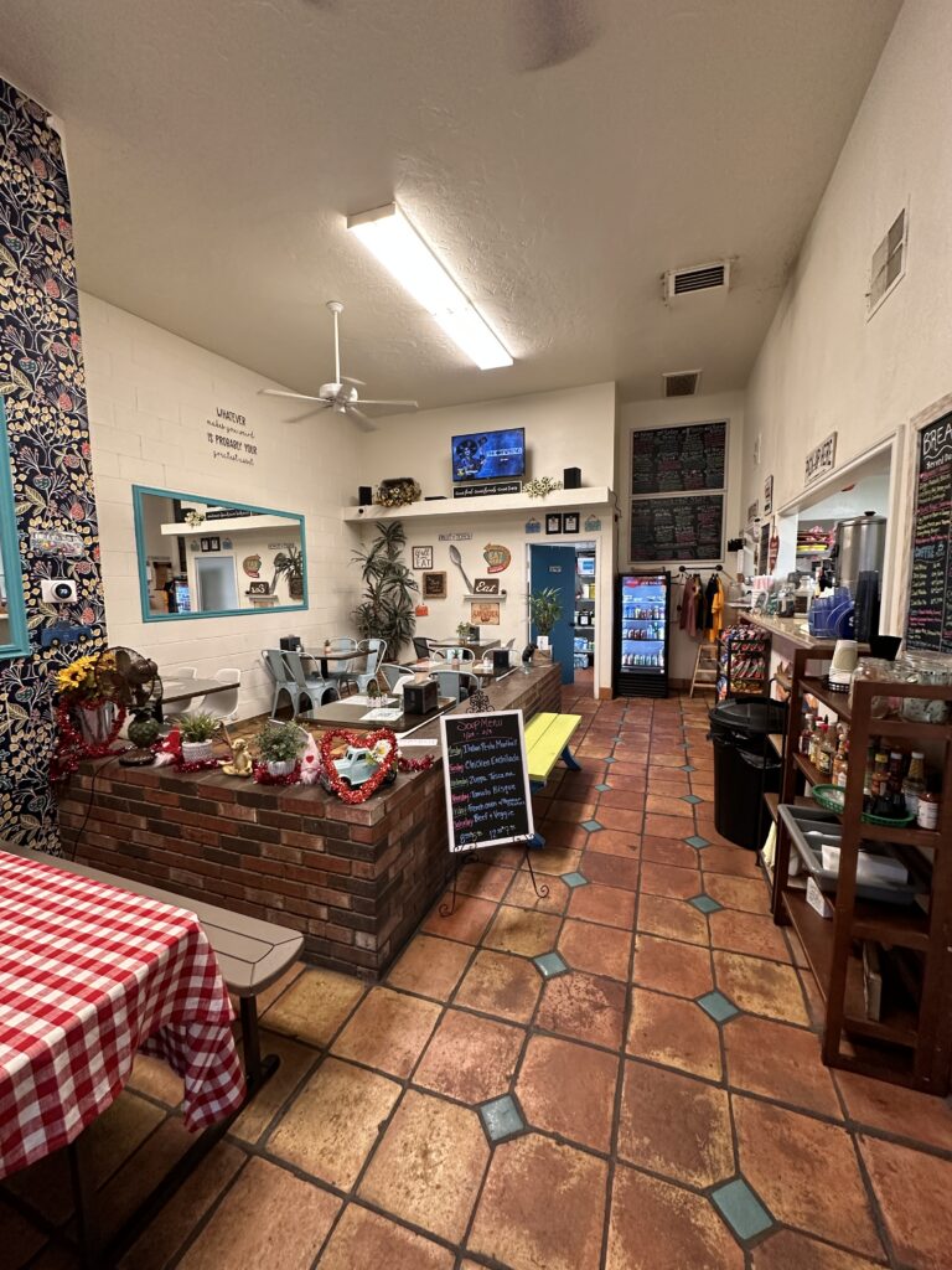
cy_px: 635
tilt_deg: -6.0
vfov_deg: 102.1
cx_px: 476
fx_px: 513
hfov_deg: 85.7
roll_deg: +1.4
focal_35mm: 14
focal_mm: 2.22
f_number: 2.2
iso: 250
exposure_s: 1/61
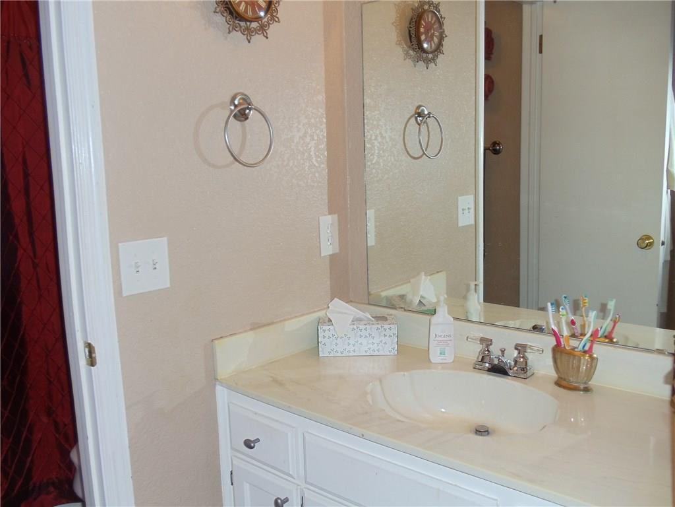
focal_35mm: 44
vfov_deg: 32.9
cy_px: 254
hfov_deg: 42.9
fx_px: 858
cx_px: 338
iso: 100
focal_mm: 6
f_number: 3.5
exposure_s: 1/30
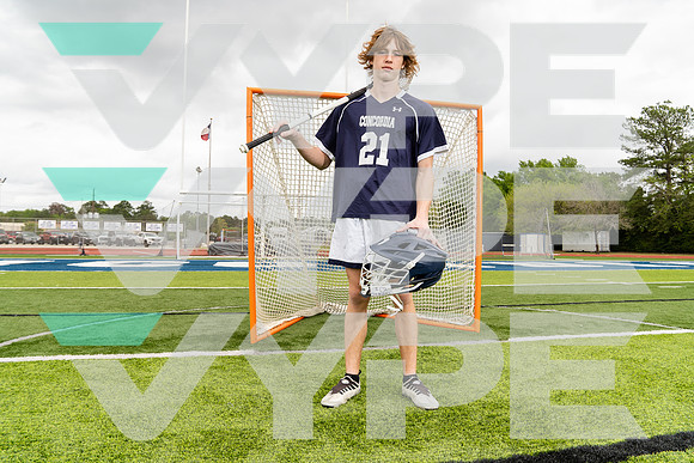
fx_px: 463
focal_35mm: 24
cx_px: 347
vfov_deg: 53.2
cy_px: 232
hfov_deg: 73.7
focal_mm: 24
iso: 250
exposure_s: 1/250
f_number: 7.1
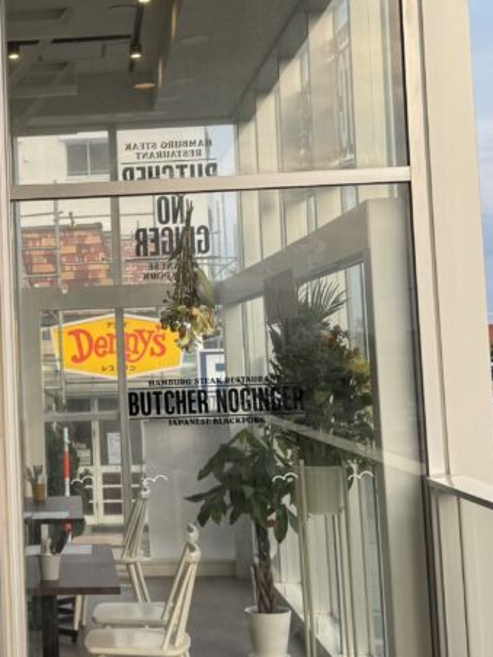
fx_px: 1291
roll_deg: -1.2
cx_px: -15
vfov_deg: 28.5
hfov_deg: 20.8
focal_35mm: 68
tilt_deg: +5.6
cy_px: 270
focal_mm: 6.76
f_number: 1.78
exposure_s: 1/1238
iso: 80
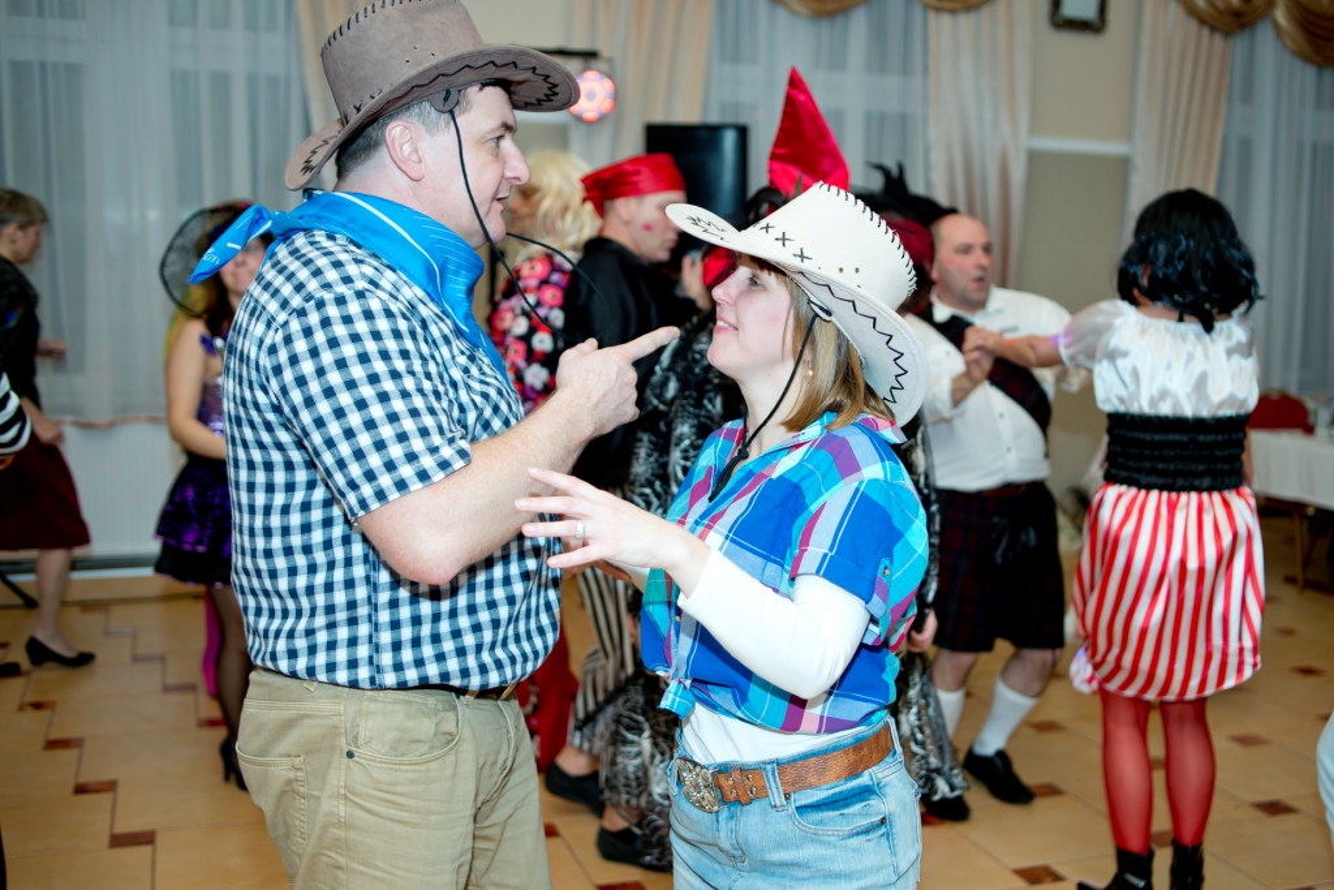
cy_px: 445
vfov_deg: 37.9
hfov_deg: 54.4
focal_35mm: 35
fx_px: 1297
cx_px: 667
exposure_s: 1/320
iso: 400
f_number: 2.8
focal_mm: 35
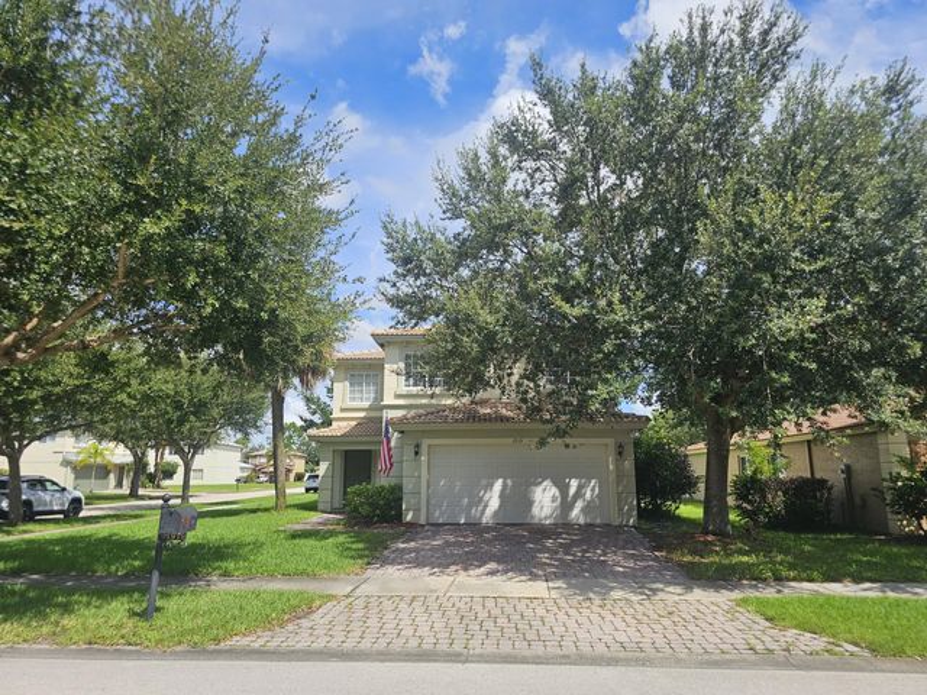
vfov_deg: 58.9
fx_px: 616
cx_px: 464
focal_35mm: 23
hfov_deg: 73.9
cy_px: 348
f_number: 1.7
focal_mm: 6.3
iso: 10
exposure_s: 1/827
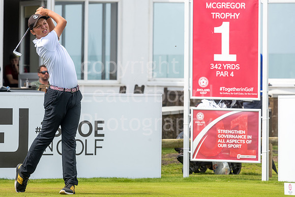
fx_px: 2723
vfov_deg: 4.1
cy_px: 93
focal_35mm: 332
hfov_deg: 6.2
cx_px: 132
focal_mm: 300
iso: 200
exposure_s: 1/1000
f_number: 7.1
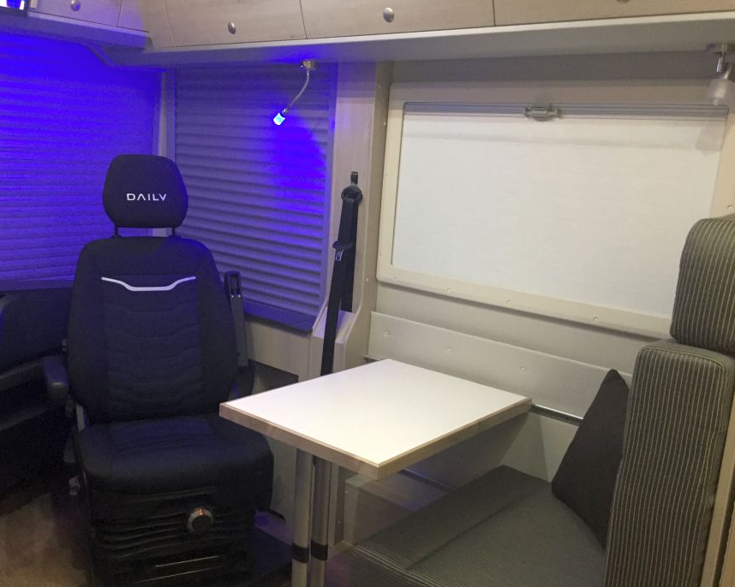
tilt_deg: -10.1
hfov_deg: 54.2
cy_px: 319
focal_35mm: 33
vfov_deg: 44.5
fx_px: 718
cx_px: 344
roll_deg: -4.9
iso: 250
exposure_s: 1/20
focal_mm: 4.15
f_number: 2.2
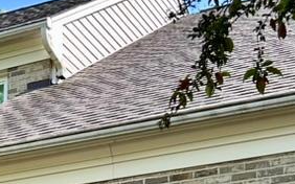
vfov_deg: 12.5
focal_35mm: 100
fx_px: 804
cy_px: 269
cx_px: -33
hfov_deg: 19.8
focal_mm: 5.7
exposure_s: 1/763
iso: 50
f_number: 1.5
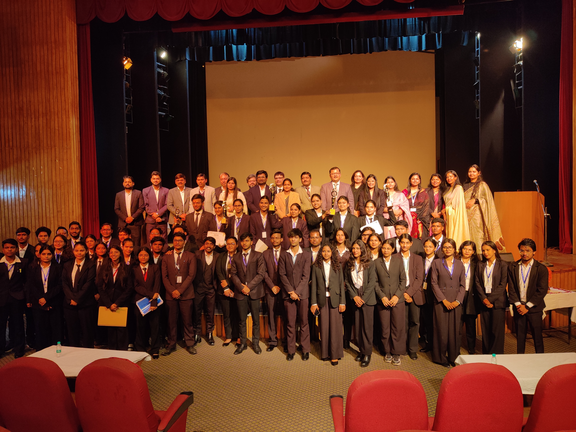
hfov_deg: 65.3
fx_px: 449
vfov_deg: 51.4
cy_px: 216
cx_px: 288
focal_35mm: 27
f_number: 1.75
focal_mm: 4.75
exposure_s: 1/50
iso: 250
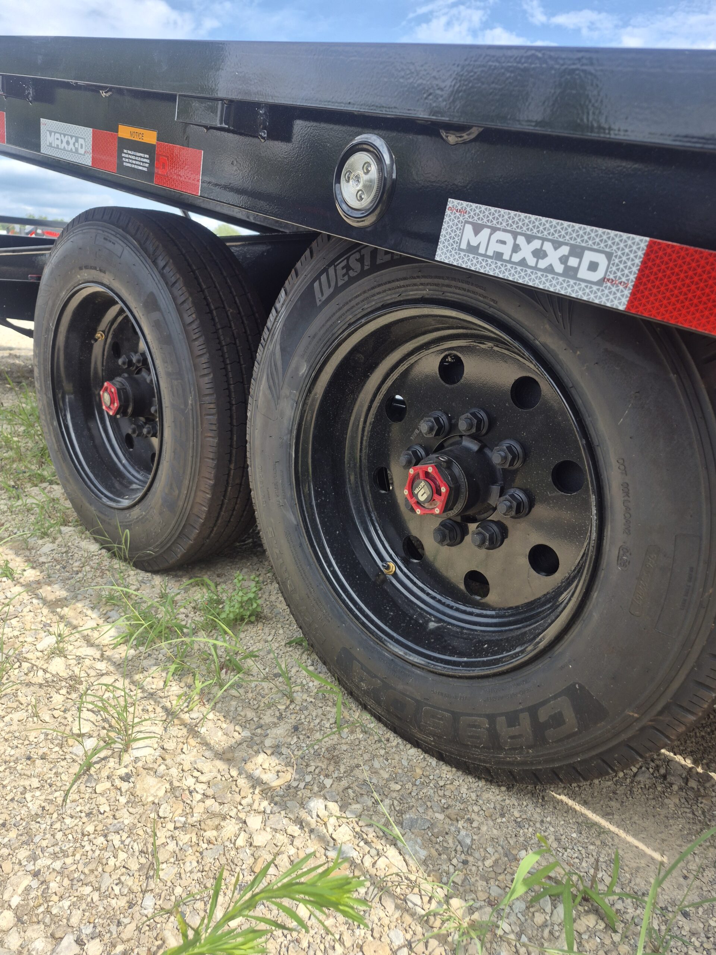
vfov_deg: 73.9
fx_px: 634
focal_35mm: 23
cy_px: 478
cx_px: 358
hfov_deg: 58.9
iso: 25
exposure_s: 1/684
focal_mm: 5.4
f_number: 1.8
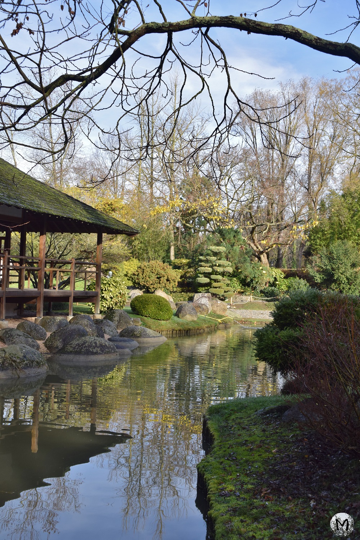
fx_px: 652
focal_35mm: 44
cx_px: 180
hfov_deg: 30.8
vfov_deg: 45.0
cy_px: 270
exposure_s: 1/250
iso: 280
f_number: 8
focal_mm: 29
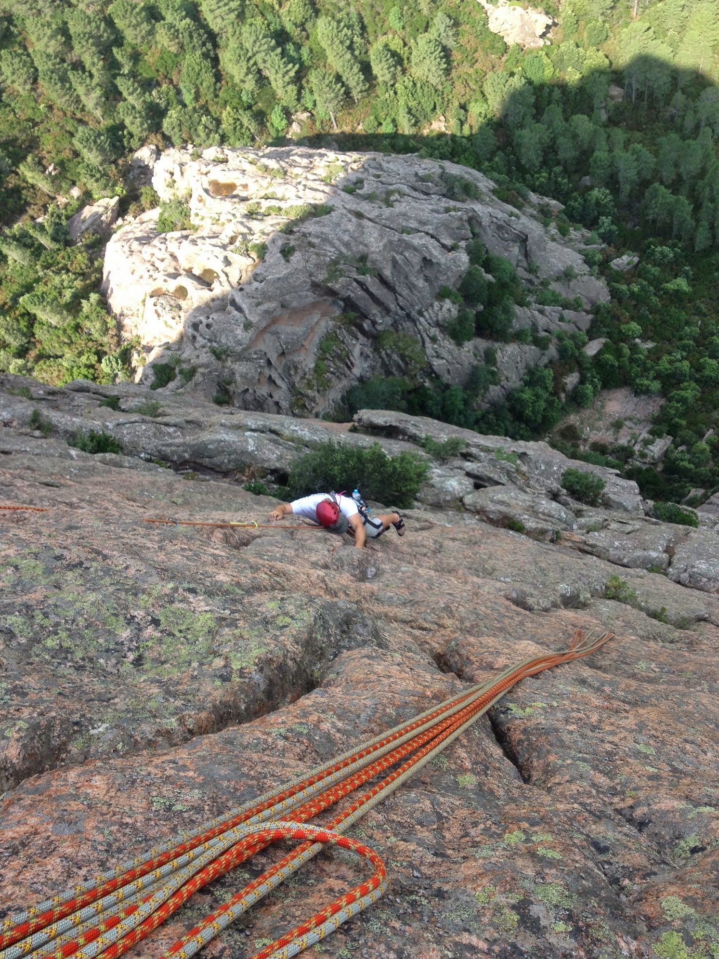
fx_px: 997
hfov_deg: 39.7
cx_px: 356
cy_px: 489
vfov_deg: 51.4
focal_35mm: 36
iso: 50
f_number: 2.4
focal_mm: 4.28
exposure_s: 1/310
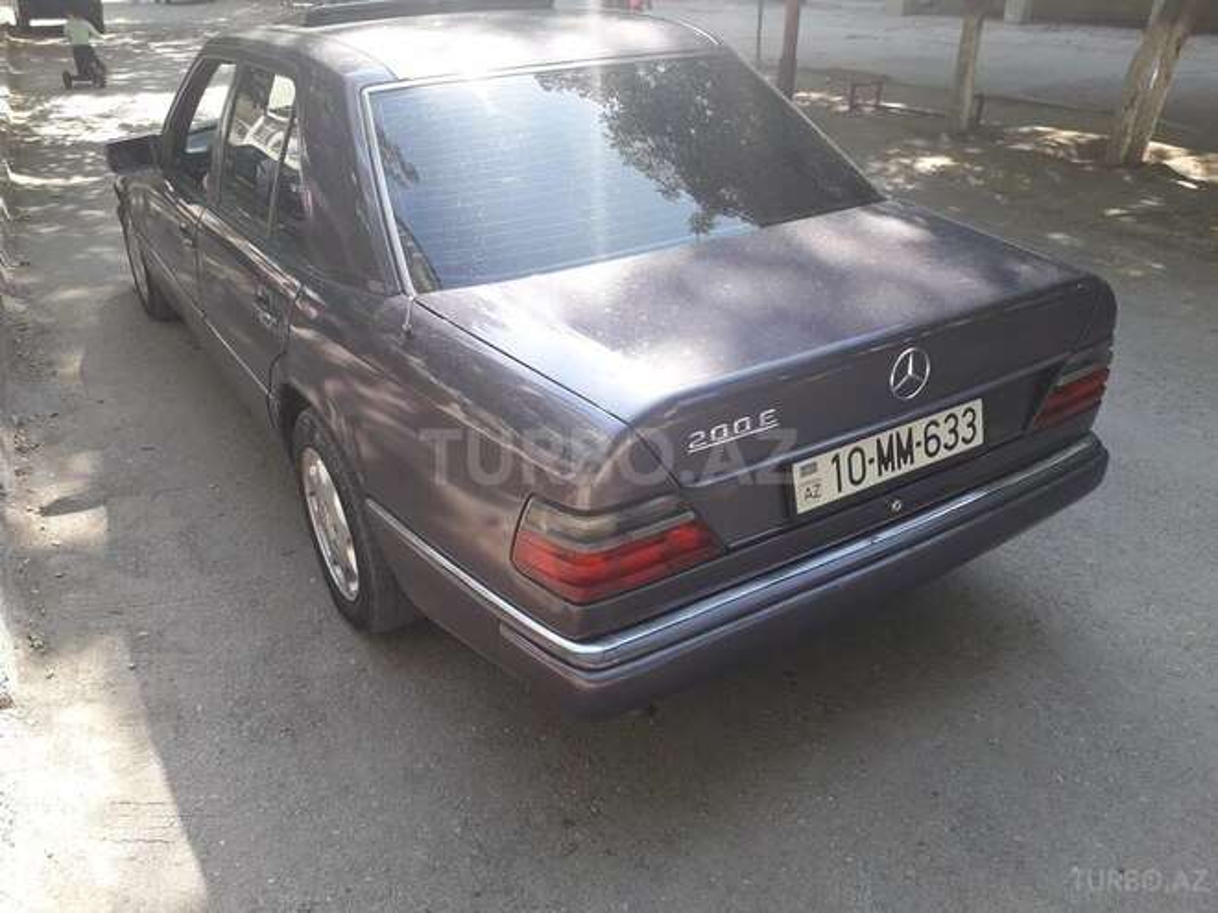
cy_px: 456
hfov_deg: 65.3
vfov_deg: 51.4
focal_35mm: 27
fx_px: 950
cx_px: 609
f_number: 1.9
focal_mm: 3.6
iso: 40
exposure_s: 1/236
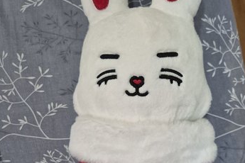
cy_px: 114
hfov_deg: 51.7
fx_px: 252
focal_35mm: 37
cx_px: 140
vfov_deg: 35.4
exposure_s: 1/120
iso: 400
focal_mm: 5.4
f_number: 1.8
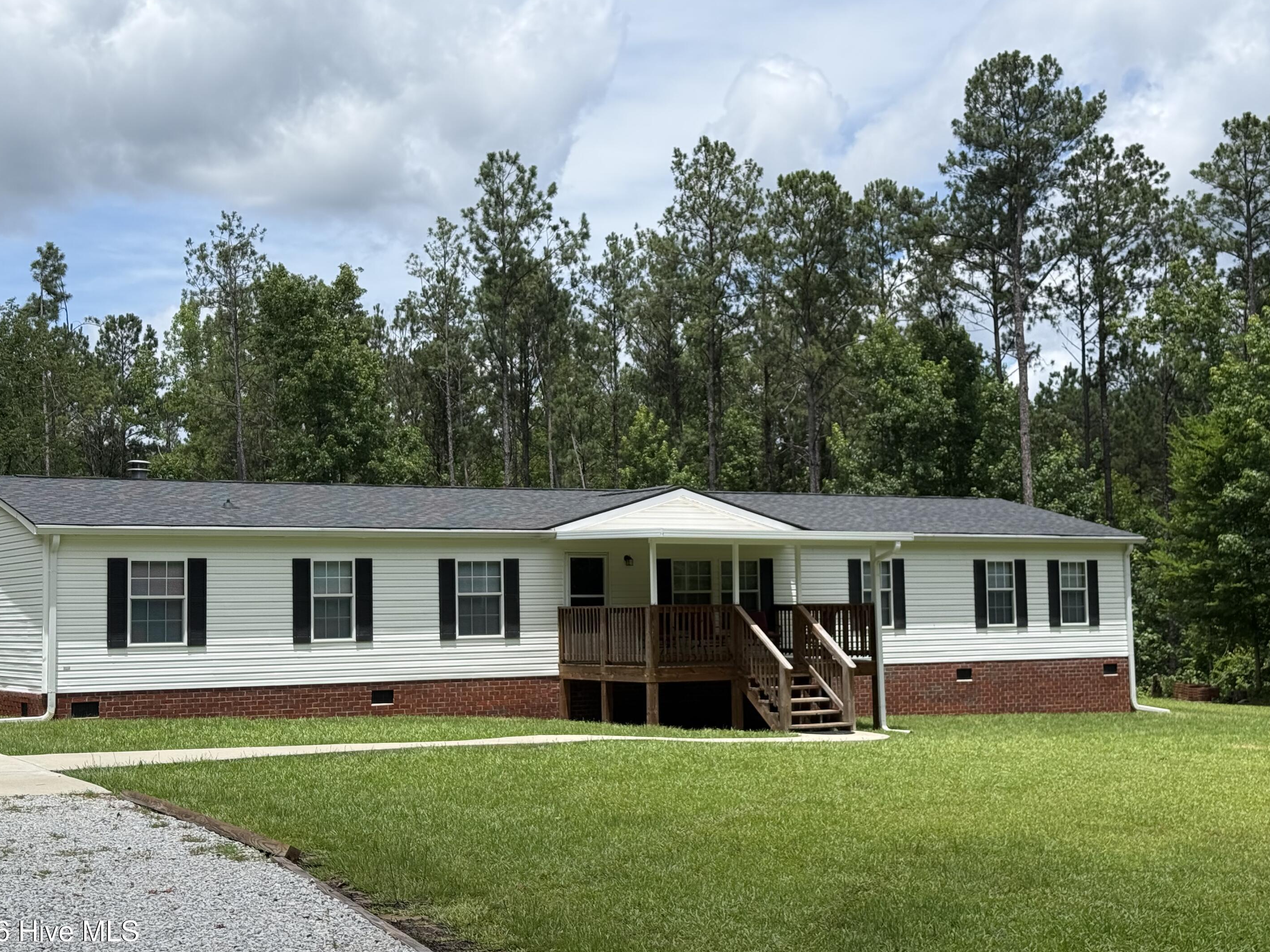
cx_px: 598
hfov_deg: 37.5
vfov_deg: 28.6
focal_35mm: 51
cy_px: 472
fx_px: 1871
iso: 100
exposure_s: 1/3891
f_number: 1.78
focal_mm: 6.76
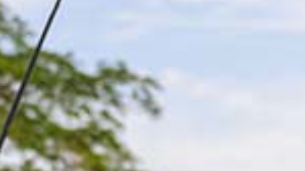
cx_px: 333
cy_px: 458
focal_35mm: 295
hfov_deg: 7.3
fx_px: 2383
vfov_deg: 4.0
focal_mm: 44
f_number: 2.8
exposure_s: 1/4000
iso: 360
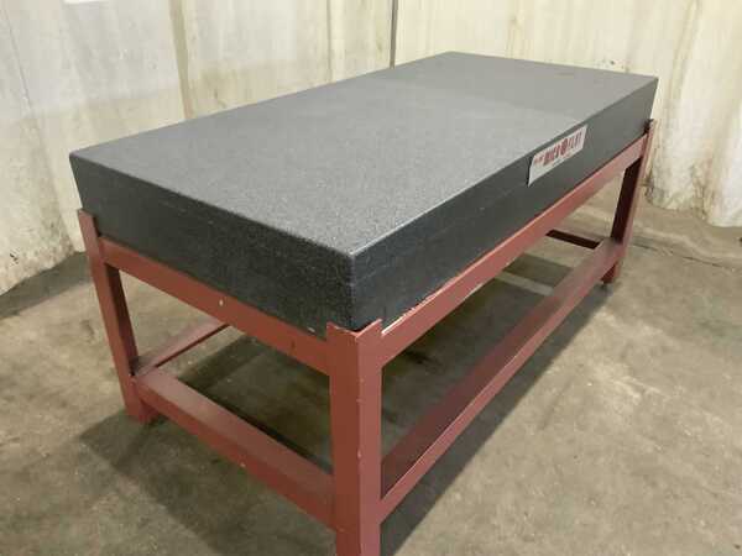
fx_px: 622
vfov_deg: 48.2
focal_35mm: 29
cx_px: 371
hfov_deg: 61.7
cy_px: 278
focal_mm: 3
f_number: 1.8
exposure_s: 1/60
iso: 250
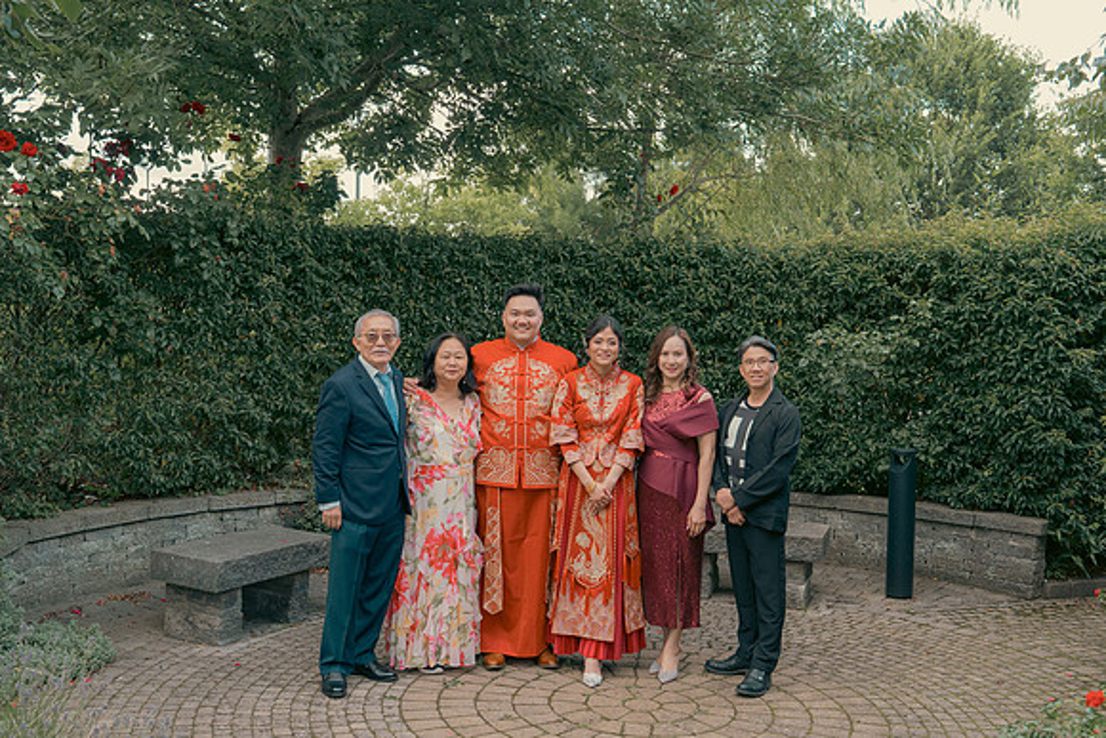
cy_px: 369
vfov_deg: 35.1
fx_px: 1168
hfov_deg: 50.7
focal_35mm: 38
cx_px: 553
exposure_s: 1/160
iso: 500
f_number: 5.6
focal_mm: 38
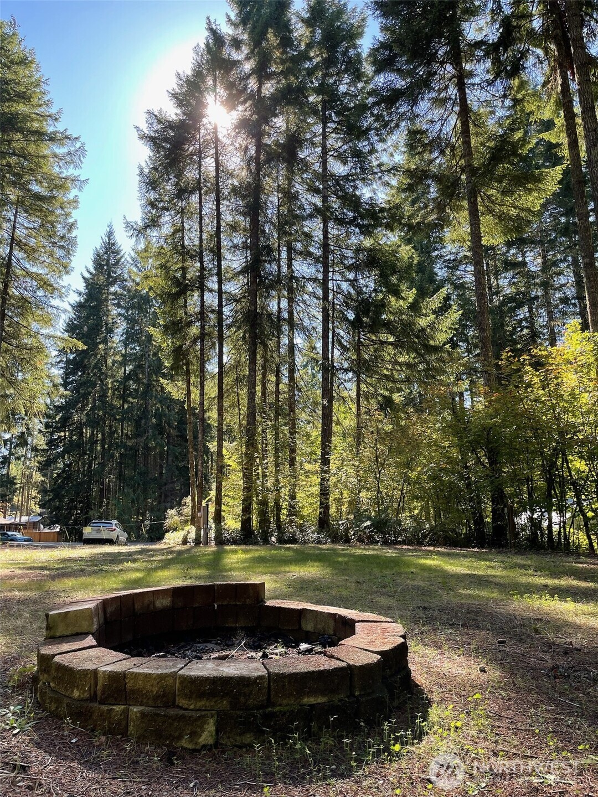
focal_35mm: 26
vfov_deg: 67.3
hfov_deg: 53.1
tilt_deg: +12.5
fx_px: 599
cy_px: 398
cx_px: 299
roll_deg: +1.5
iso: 32
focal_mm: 4.2
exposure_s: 1/299
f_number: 1.6
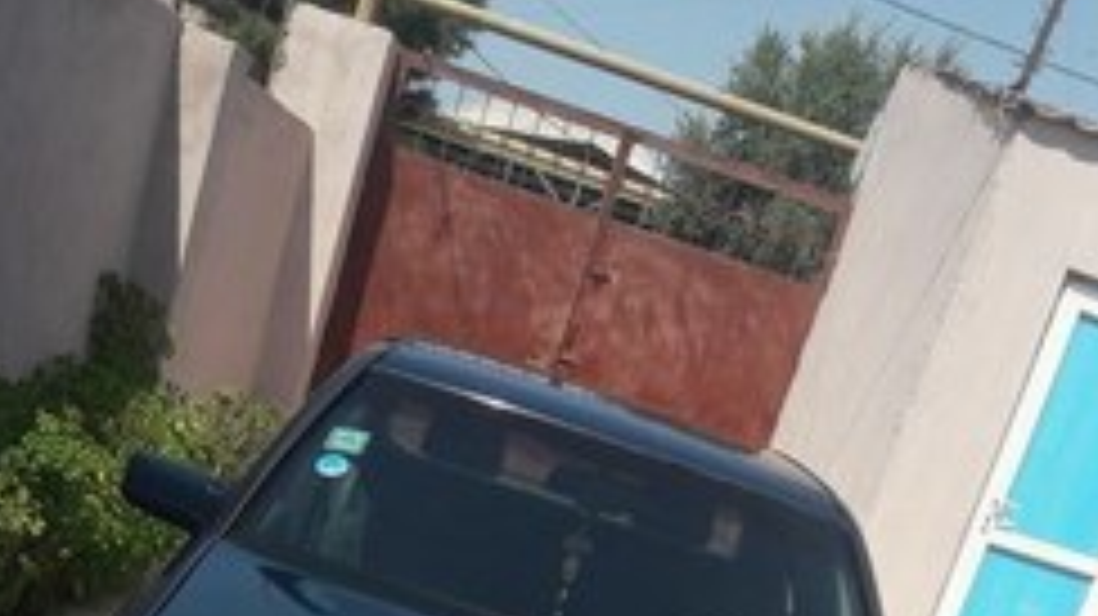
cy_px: 895
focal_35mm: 62
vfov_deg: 17.6
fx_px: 1804
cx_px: 500
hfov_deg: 33.8
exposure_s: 1/1805
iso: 40
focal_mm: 3.7
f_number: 1.9
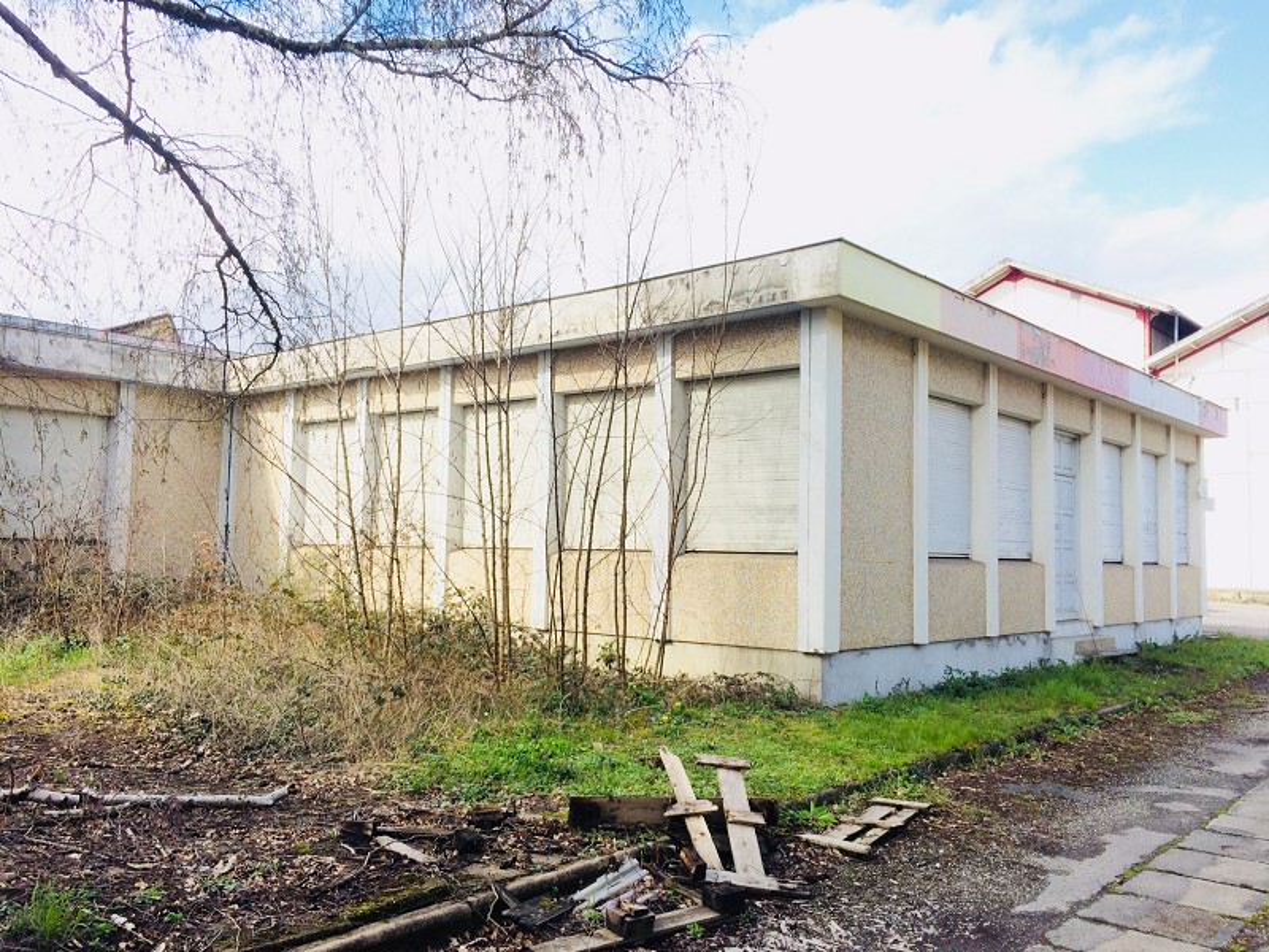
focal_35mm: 29
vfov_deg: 48.2
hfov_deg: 61.7
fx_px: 1063
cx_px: 634
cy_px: 476
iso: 32
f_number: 2.2
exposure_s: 1/838
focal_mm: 4.15
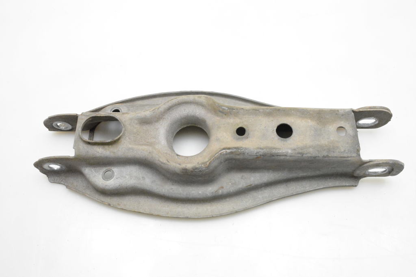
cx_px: 208
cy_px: 138
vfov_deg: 39.9
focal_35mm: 33
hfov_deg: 57.2
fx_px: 381
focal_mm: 22
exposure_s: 1/320
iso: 6400
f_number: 9
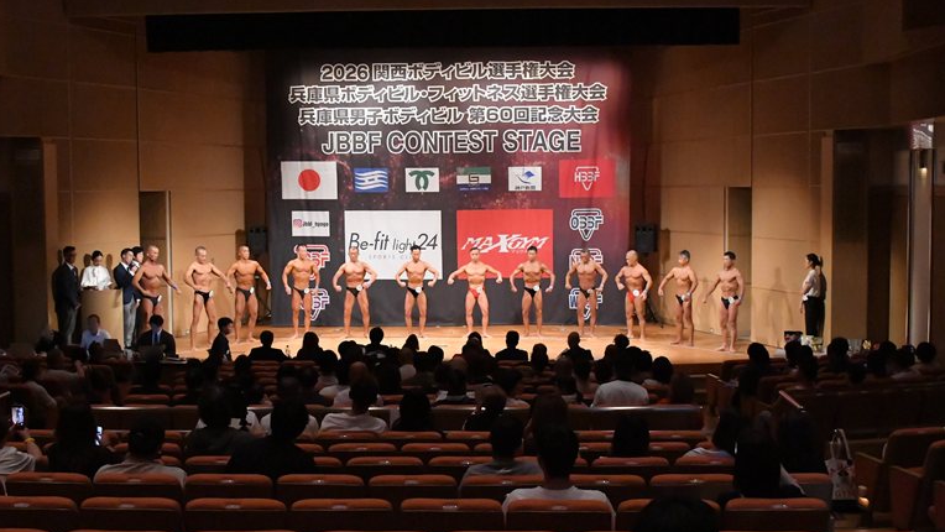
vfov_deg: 23.5
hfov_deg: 40.6
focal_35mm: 51
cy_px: 272
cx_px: 467
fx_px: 1278
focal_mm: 32
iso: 12800
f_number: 5.6
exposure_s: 1/400
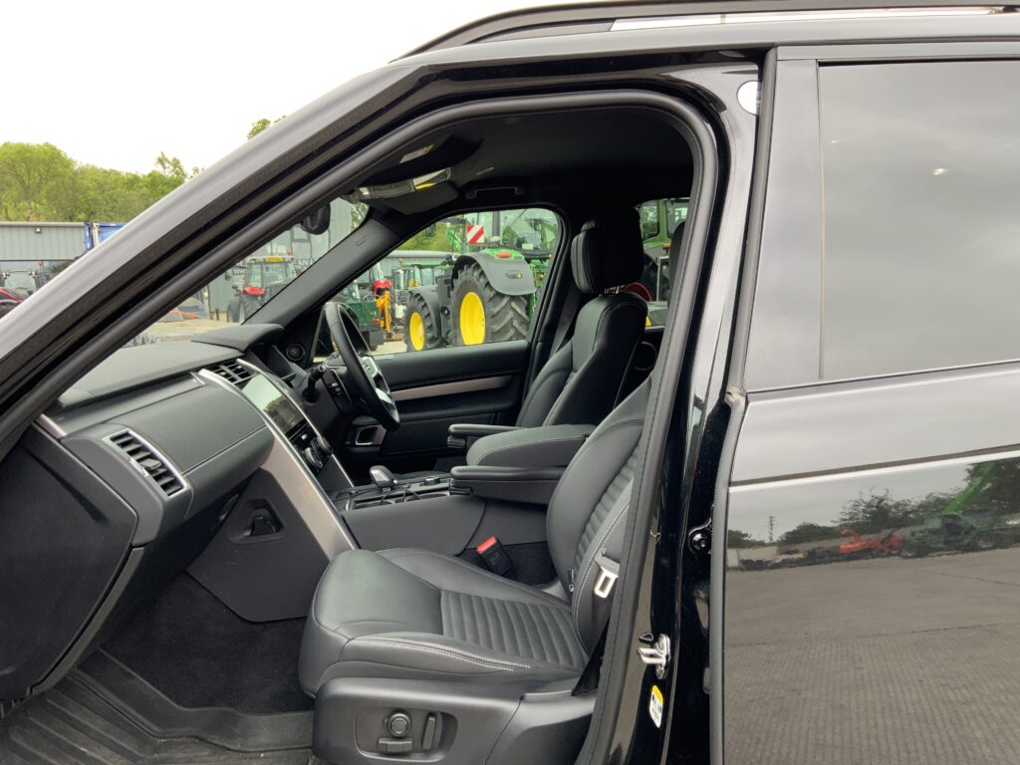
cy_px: 382
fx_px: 855
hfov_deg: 61.7
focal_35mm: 29
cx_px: 510
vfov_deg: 48.2
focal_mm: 3
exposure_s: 1/122
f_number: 1.8
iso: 50
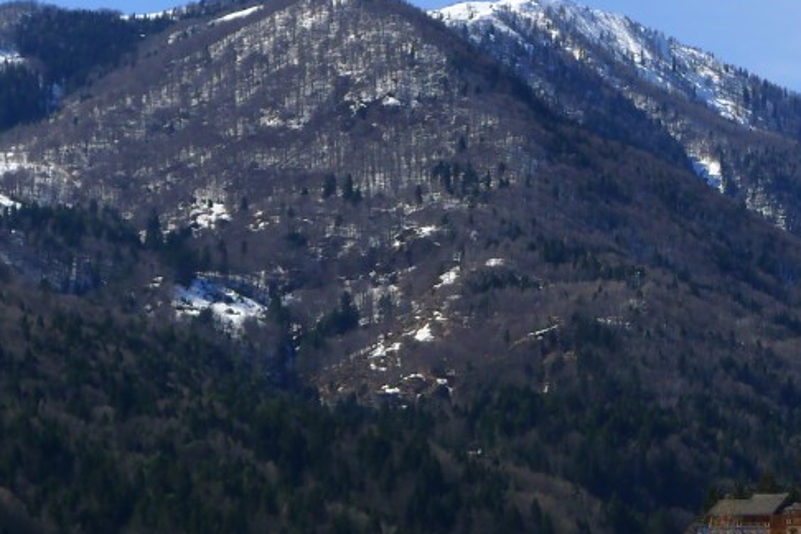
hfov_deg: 13.6
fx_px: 3293
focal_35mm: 148
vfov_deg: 9.3
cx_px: 874
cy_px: 170
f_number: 4
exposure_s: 1/1000
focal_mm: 12.8
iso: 80
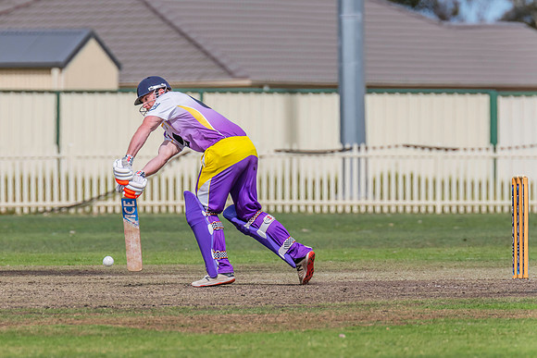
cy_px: 177
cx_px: 243
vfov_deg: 2.3
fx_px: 9077
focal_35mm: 608
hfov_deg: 3.4
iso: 800
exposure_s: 1/2500
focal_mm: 550
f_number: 9
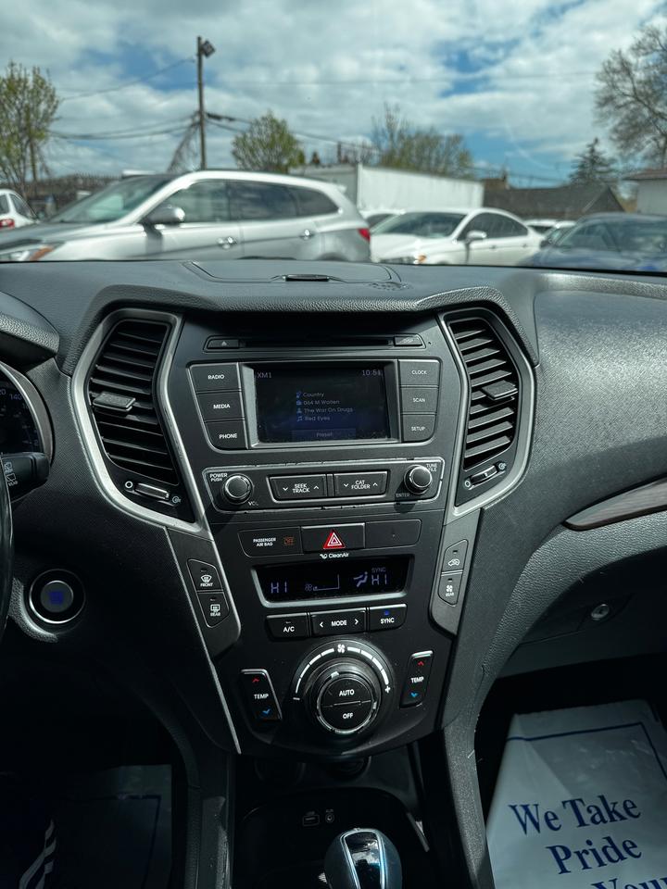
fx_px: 617
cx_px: 334
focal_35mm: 24
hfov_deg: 56.8
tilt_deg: -18.6
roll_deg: +0.3
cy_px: 444
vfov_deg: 71.6
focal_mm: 6.76
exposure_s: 1/1238
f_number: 1.78
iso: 80
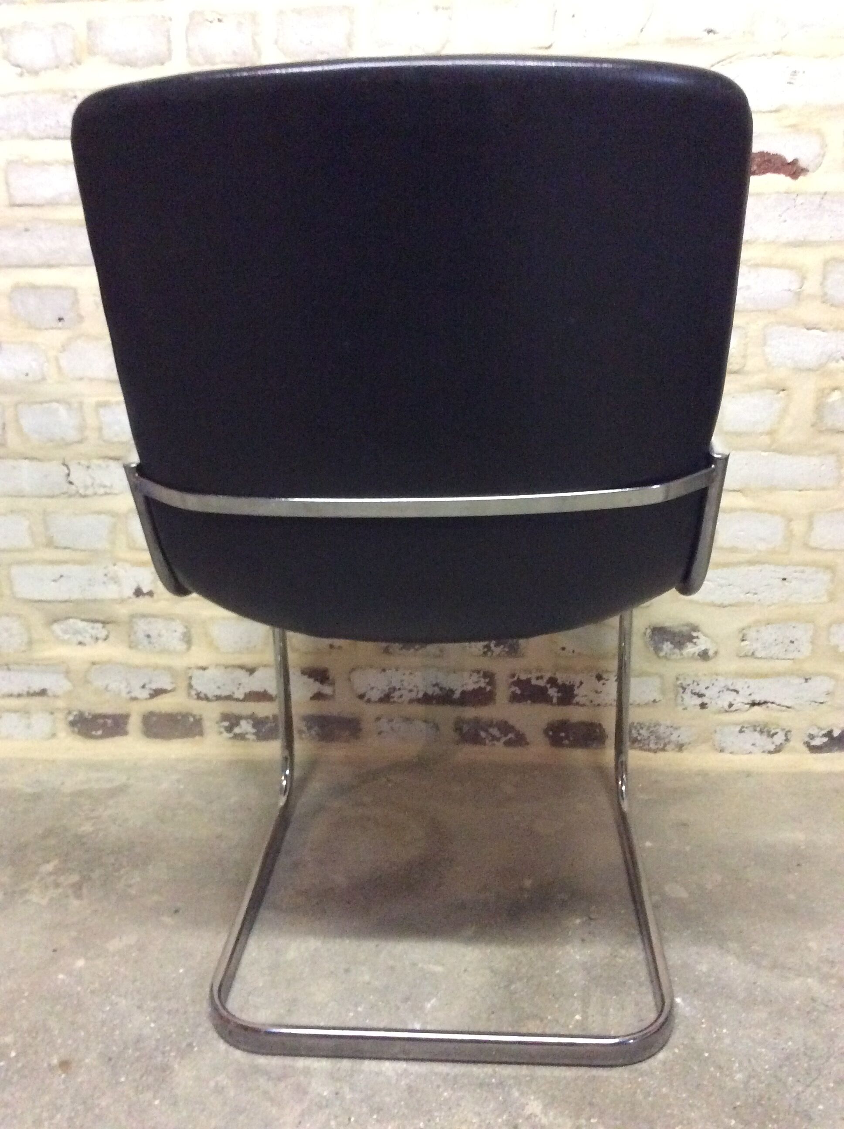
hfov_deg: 44.1
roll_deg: +1.2
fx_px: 1043
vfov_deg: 56.9
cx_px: 422
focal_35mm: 32
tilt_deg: -19.0
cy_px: 564
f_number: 2.4
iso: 500
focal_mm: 3.3
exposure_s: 1/17
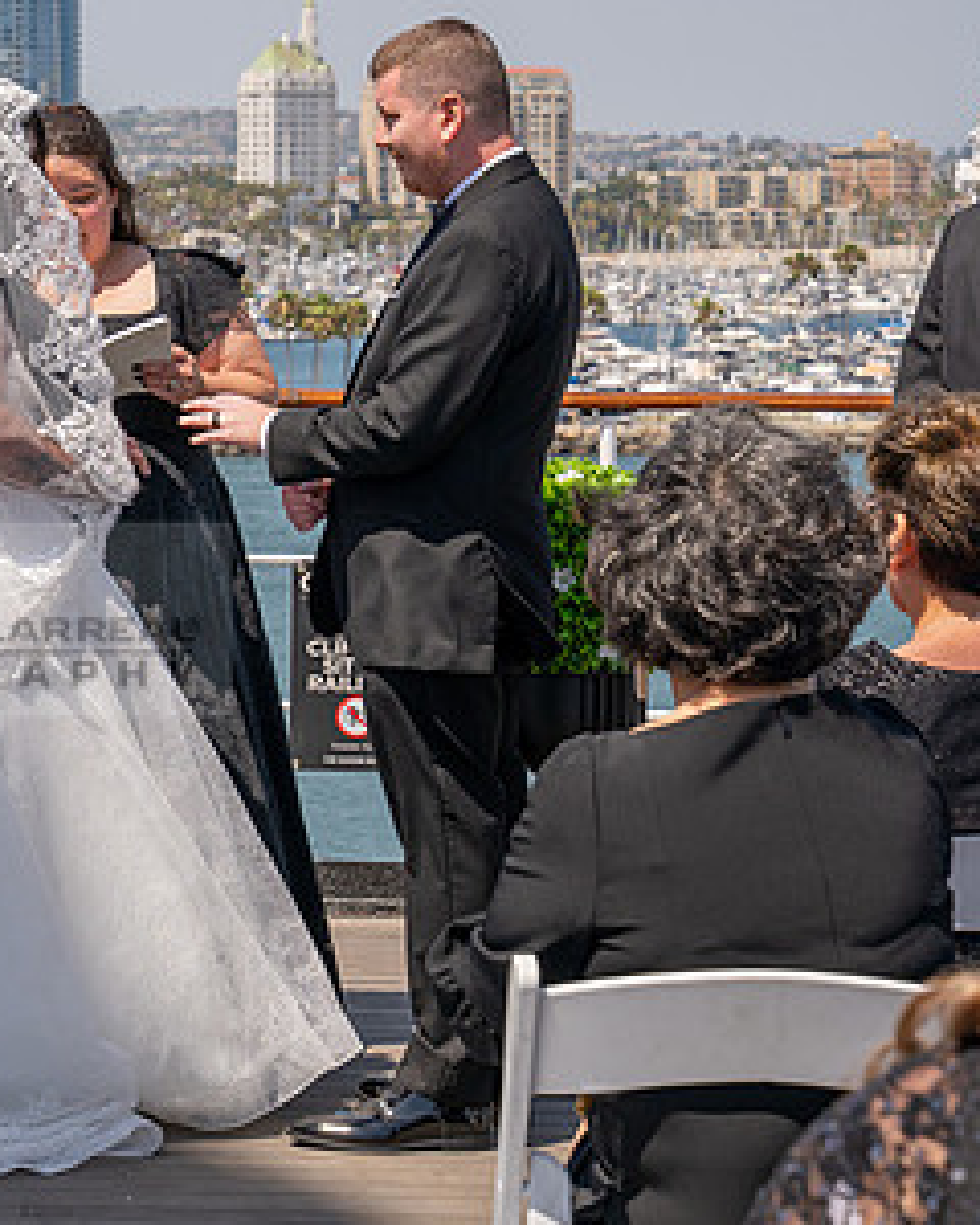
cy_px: 619
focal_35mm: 127
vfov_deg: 15.2
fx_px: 4604
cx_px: -114
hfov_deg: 11.9
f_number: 8
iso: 200
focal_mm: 70
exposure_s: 1/800
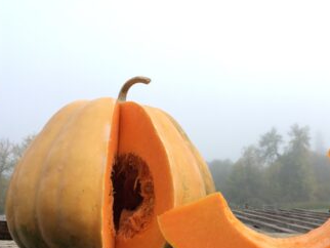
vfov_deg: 39.6
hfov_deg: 51.1
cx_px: 191
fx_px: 343
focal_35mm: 36
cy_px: 147
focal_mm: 4.15
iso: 25
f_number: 2.2
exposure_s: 1/232
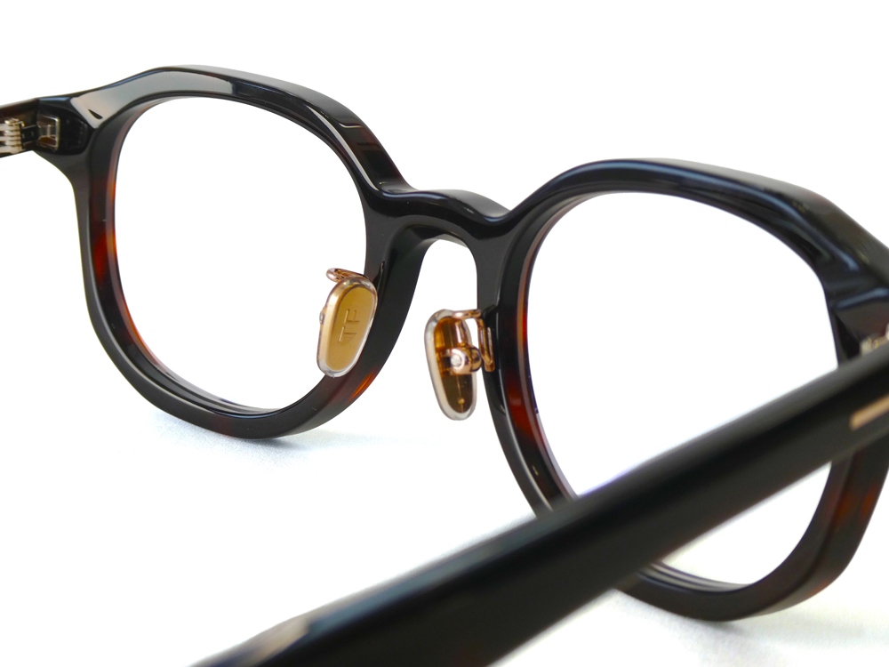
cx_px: 444
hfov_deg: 26.3
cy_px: 334
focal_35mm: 74
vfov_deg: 19.9
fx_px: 1900
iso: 80
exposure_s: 1/250
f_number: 4.6
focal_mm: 13.2
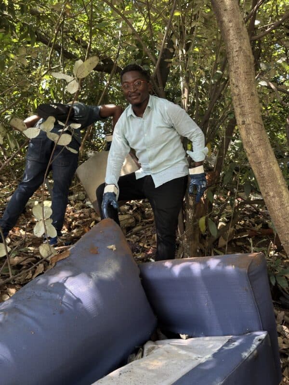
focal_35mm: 35
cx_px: 144
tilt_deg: +13.0
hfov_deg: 40.7
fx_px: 390
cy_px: 192
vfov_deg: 52.6
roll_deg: -0.7
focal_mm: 6.76
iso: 125
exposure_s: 1/116
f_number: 1.78
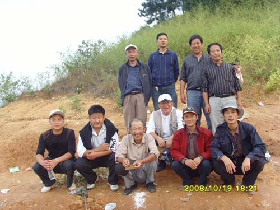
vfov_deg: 36.8
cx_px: 140
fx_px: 315
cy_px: 105
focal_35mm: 39
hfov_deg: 47.9
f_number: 3.5
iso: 100
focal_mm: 6.6
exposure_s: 1/60
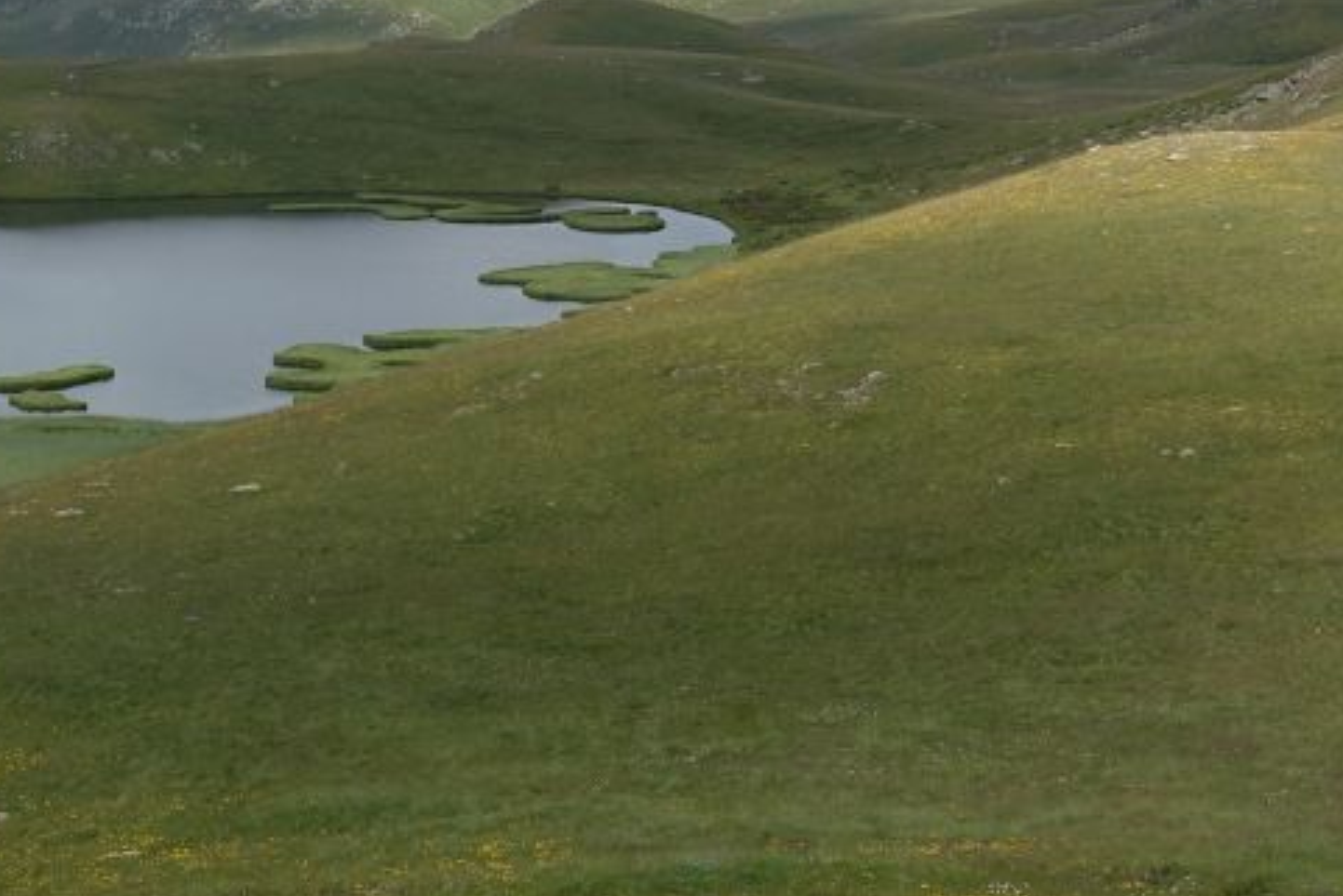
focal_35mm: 108
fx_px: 4030
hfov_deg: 18.5
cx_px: 39
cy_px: 167
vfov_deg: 12.6
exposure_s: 1/640
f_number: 5.6
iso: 125
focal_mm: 13.92
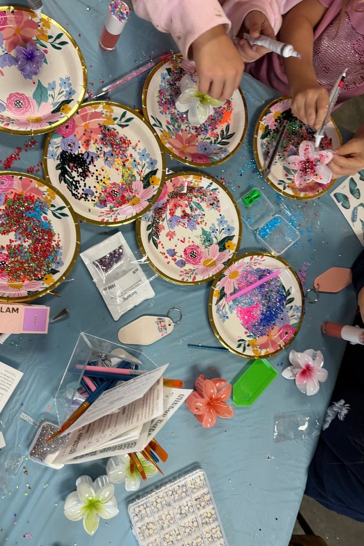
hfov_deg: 49.5
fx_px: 394
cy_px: 268
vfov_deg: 69.4
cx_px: 159
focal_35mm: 26
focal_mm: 6.76
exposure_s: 1/60
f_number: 1.78
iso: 160
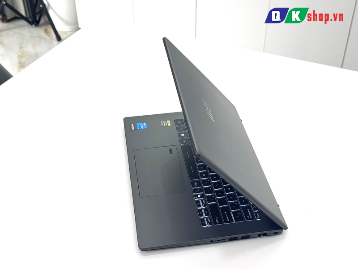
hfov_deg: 39.7
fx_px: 496
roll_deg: +1.7
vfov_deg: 30.3
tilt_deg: -38.2
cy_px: 134
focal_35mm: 48
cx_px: 179
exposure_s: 1/162
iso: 64
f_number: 1.78
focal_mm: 6.76
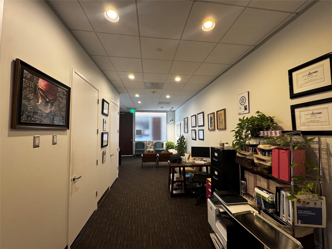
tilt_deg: +2.0
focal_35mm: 14
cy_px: 124
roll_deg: -0.6
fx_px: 134
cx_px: 166
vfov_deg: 85.7
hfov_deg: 102.1
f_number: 2.2
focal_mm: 2.22
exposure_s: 1/60
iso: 250
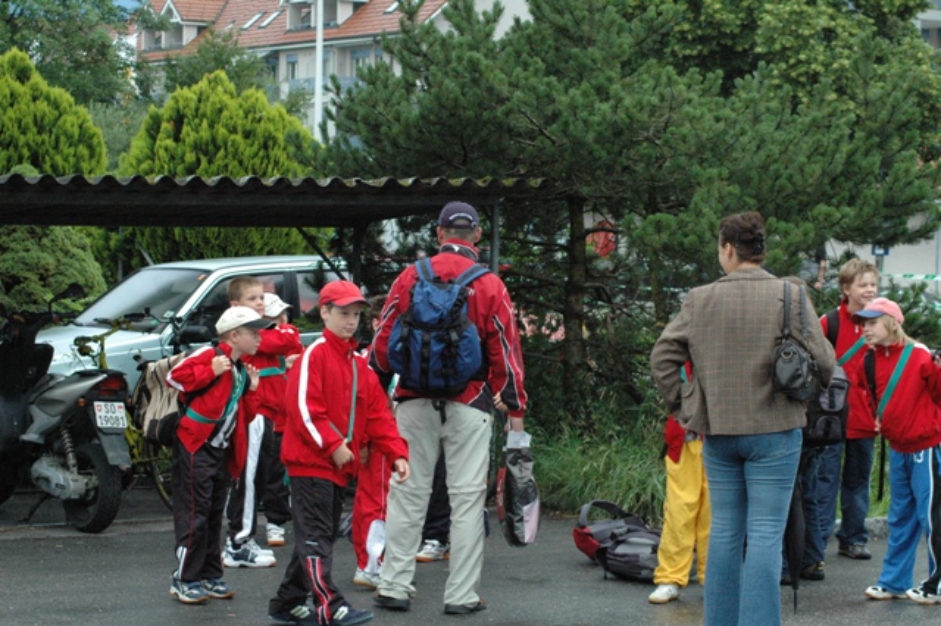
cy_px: 313
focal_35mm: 105
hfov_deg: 19.5
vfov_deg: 13.0
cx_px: 470
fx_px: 2743
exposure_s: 1/250
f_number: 8
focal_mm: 70
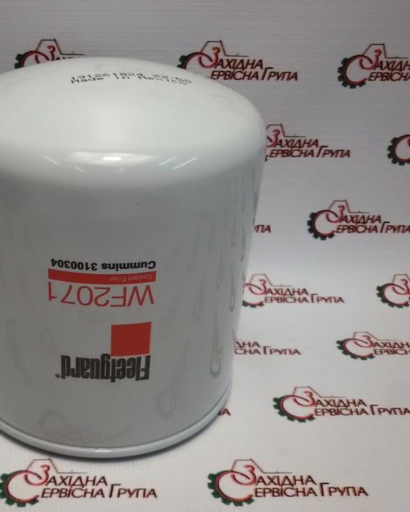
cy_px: 259
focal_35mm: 41
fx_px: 622
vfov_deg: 44.8
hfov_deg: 35.1
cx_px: 71
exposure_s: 1/100
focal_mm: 2.93
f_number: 2.4
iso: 64
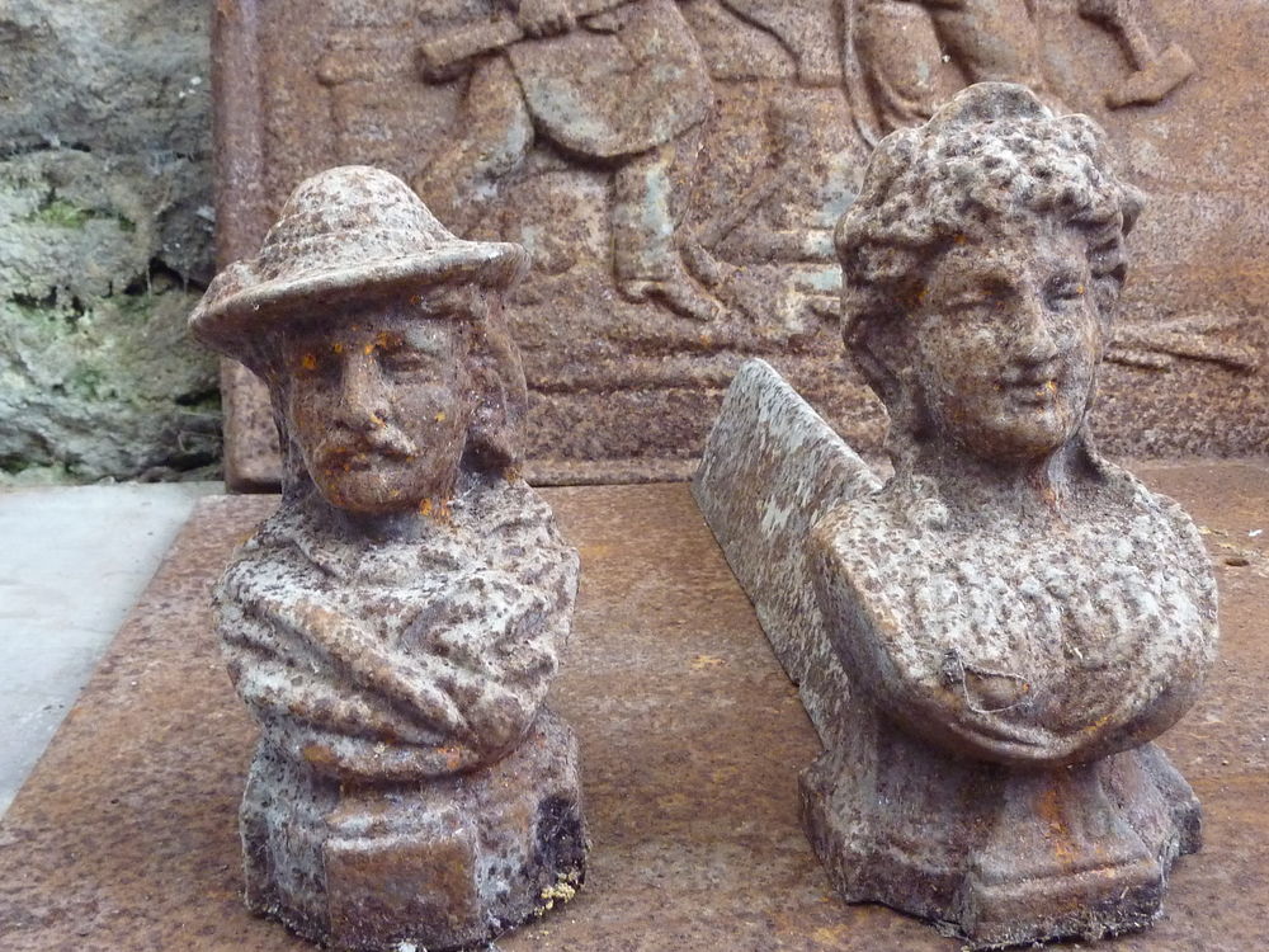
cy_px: 476
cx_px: 634
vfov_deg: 35.1
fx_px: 1503
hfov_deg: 45.8
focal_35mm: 41
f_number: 3.4
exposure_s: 1/30
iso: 400
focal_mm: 4.7
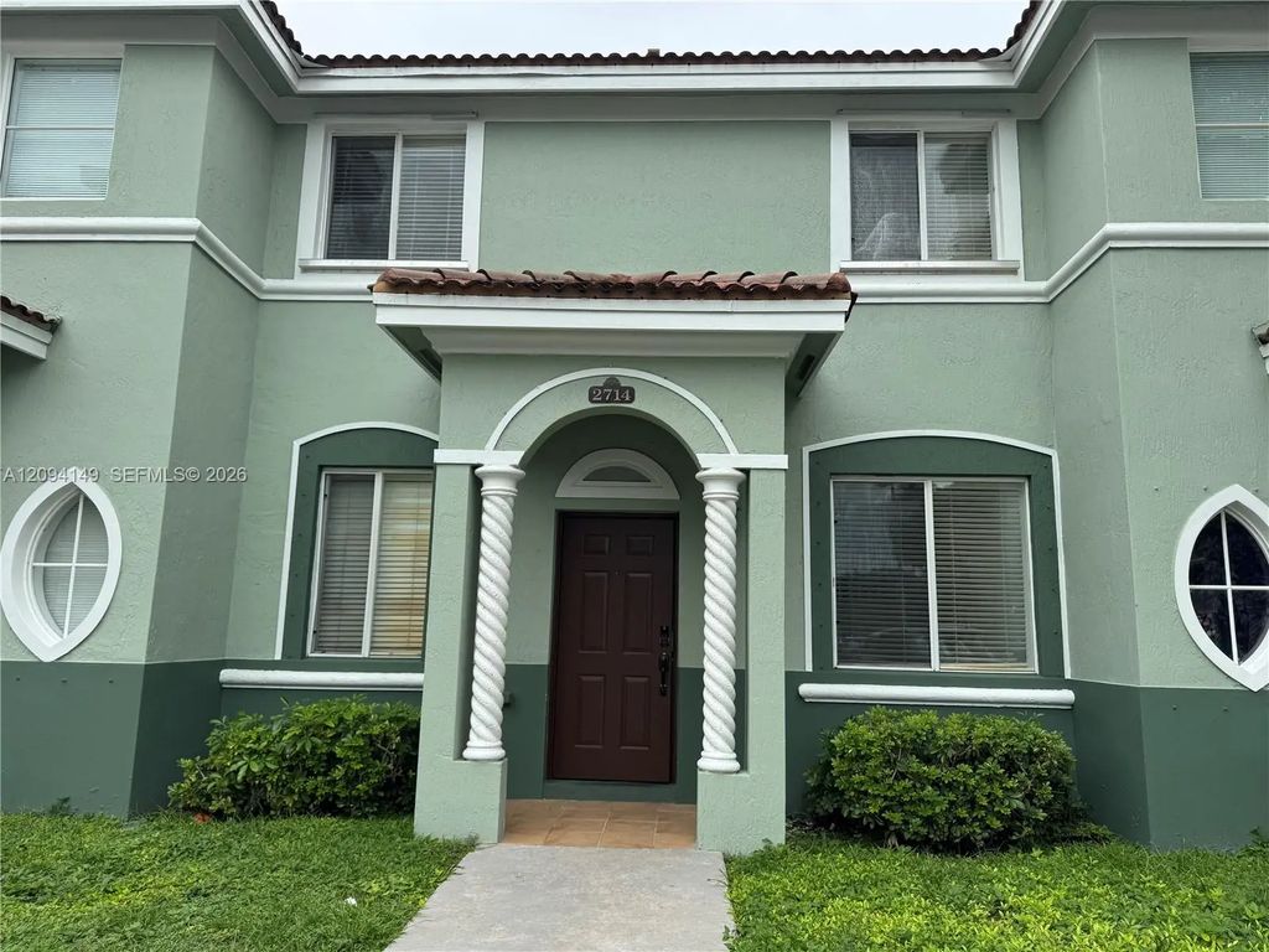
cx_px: 634
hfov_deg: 71.6
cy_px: 476
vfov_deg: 56.8
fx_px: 880
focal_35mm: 24
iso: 80
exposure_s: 1/1339
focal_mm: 6.76
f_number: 1.78
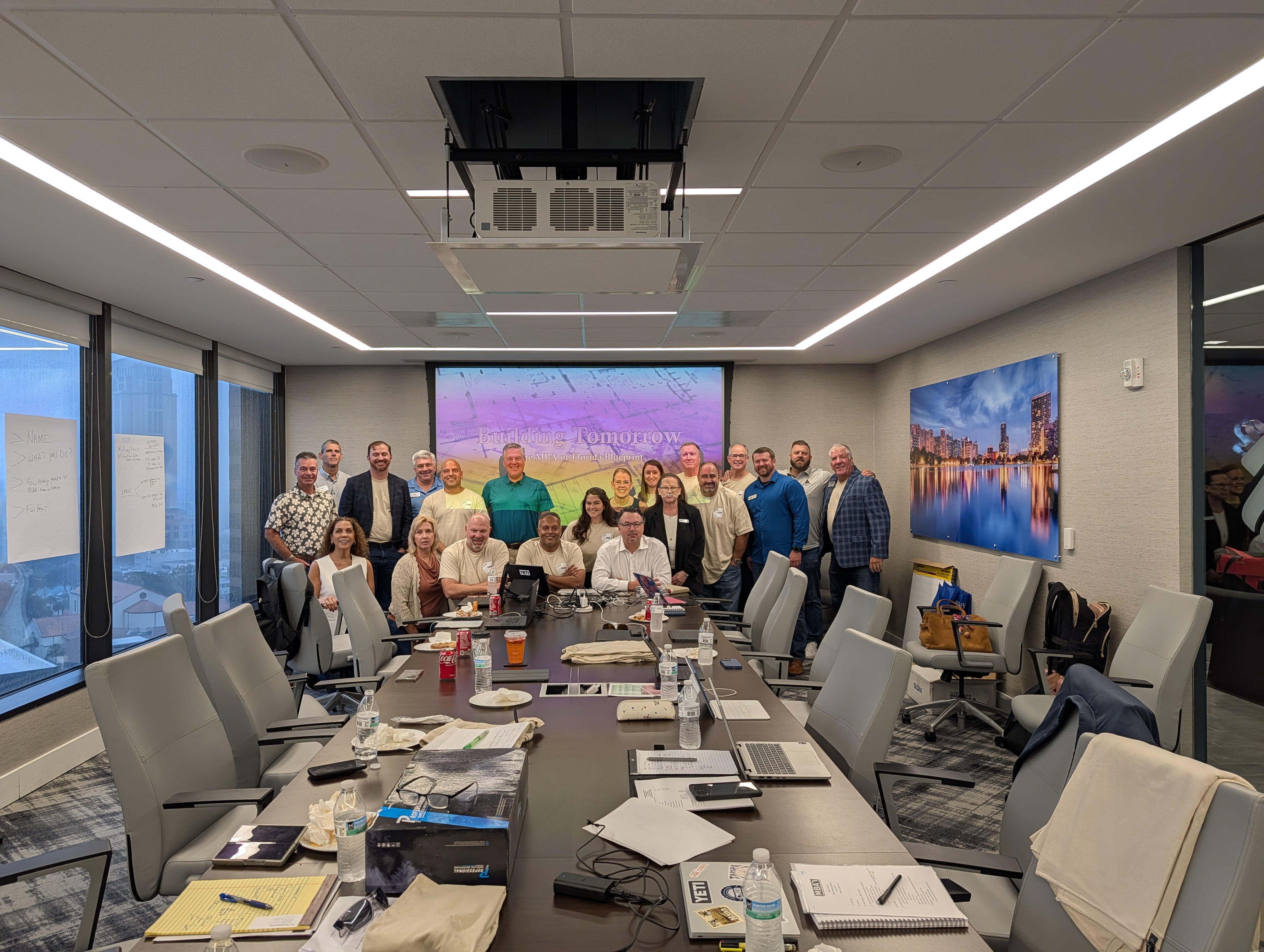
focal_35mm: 24
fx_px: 878
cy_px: 476
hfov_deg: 71.5
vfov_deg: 56.9
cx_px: 632
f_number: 1.68
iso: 123
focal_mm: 6.9
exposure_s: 1/300
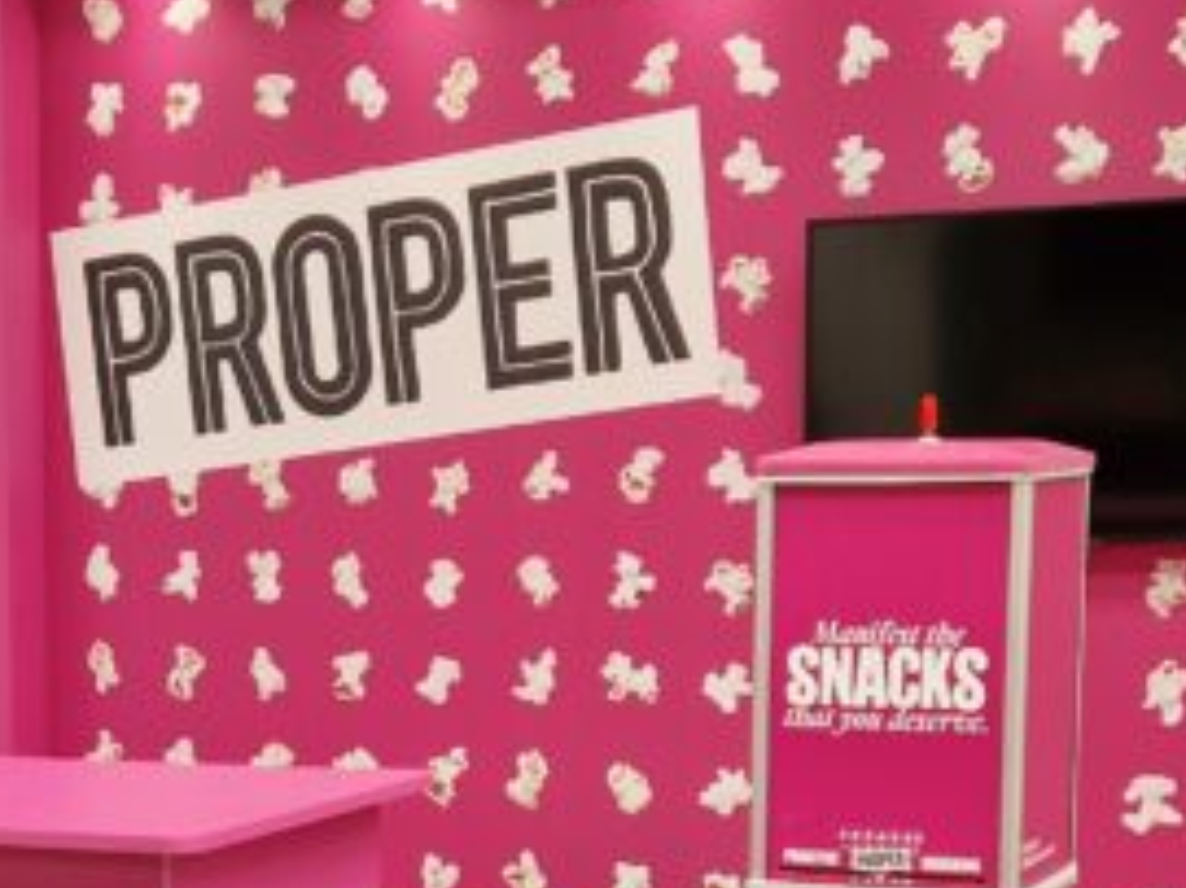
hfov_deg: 22.1
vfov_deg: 16.6
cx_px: 184
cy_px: 884
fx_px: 2979
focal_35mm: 87
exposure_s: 1/100
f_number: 1.8
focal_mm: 5.4
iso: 50
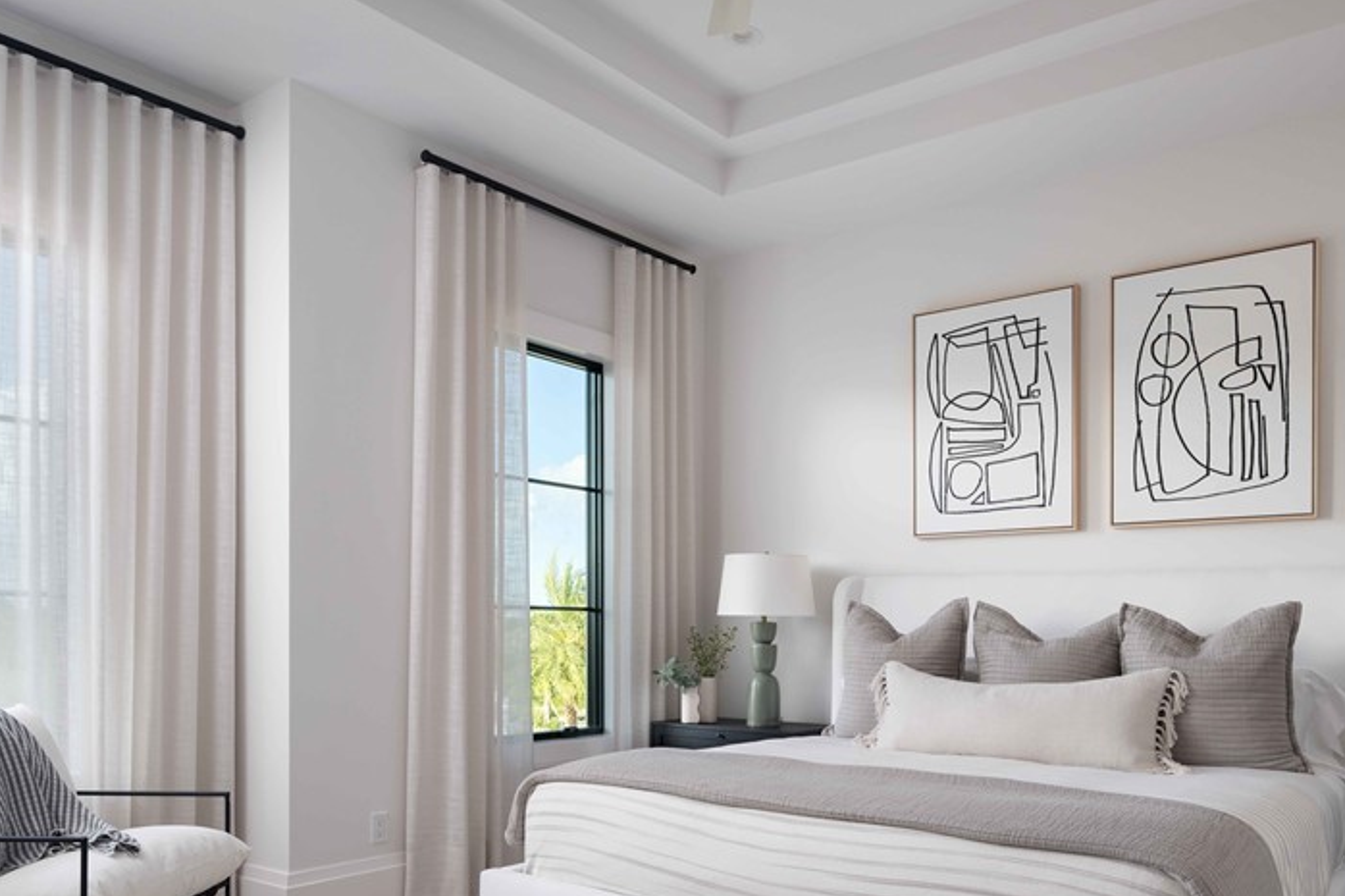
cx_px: 759
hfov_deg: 65.2
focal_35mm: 28
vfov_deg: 45.2
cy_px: 643
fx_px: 1046
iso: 200
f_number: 8
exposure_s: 1/15
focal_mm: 18
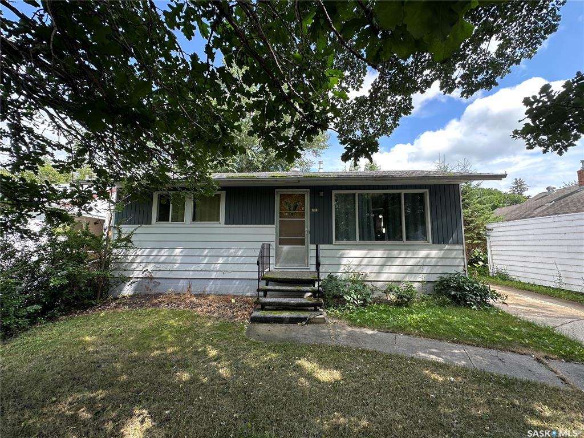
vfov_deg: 85.7
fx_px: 236
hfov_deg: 102.1
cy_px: 219
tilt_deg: +7.0
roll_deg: -0.4
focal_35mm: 14
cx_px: 292
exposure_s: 1/340
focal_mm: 2.22
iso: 40
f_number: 2.2
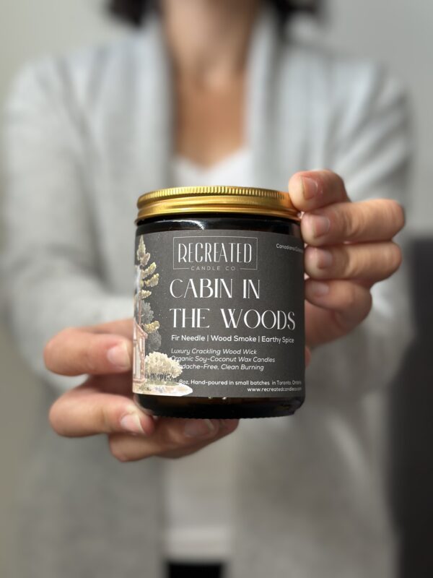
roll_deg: +0.2
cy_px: 289
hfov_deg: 30.3
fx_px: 801
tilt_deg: -3.1
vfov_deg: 39.7
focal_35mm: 48
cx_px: 216
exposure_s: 1/172
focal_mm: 6.86
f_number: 1.78
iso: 100
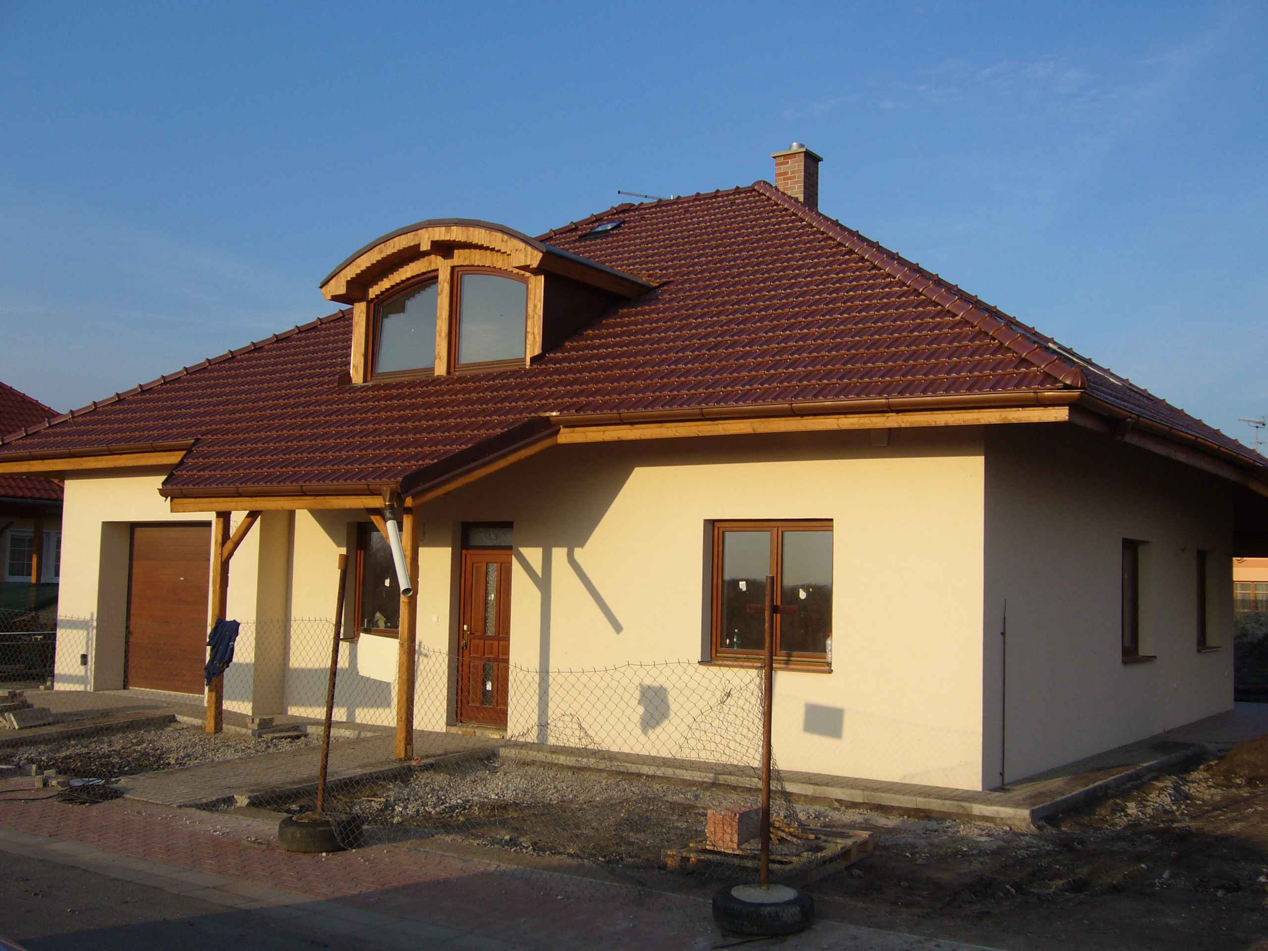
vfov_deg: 40.7
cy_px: 476
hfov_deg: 52.6
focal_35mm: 35
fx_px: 1282
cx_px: 634
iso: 80
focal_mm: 5.8
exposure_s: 1/250
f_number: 5.6
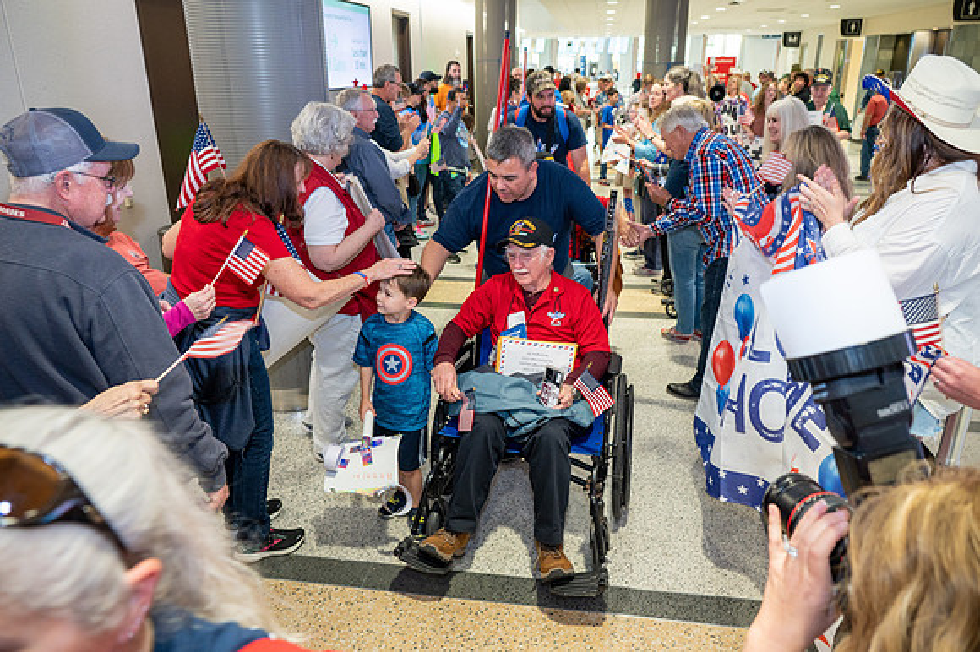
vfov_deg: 48.7
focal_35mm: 26
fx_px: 721
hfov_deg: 68.4
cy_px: 326
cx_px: 490
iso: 1100
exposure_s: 1/40
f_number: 4.5
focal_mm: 26.5
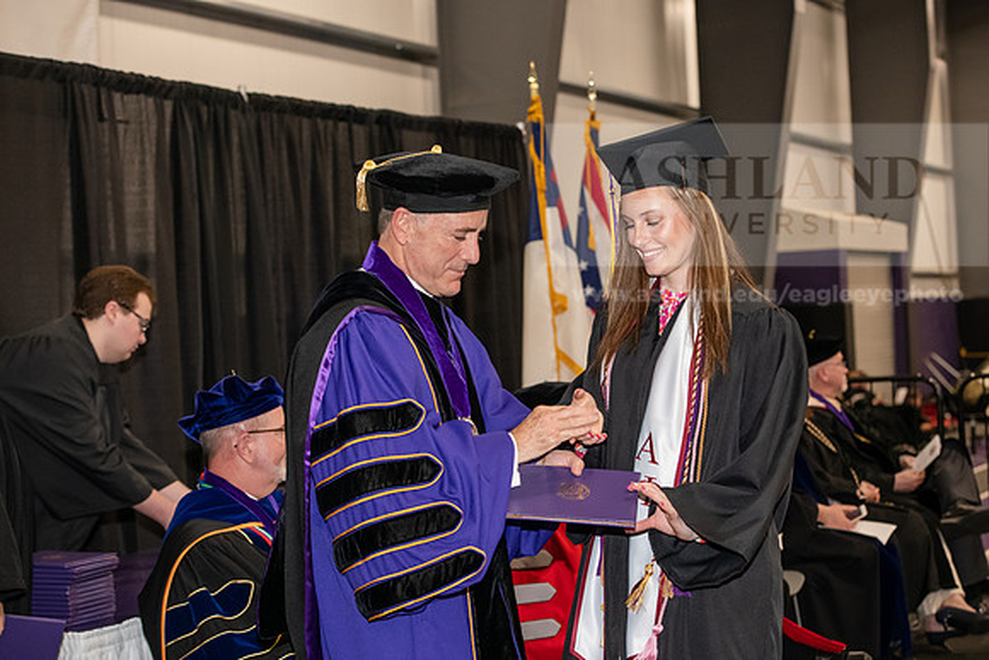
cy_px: 330
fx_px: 1923
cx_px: 494
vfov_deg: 19.5
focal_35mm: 70
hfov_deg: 28.8
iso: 2500
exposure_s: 1/200
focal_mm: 70
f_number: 5
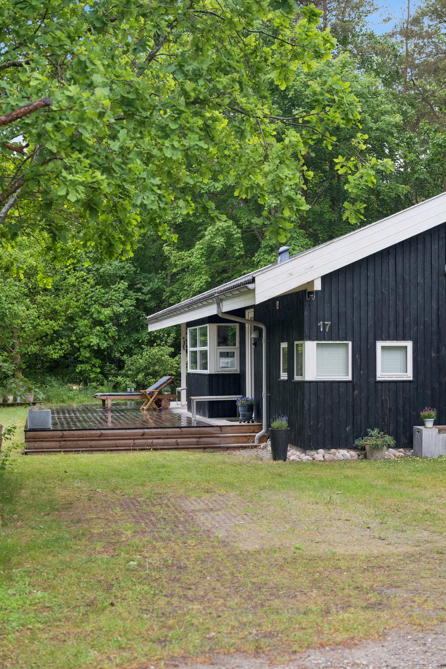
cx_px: 223
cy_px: 334
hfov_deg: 25.1
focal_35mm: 54
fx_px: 1003
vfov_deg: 36.9
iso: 560
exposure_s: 1/250
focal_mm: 54
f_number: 4
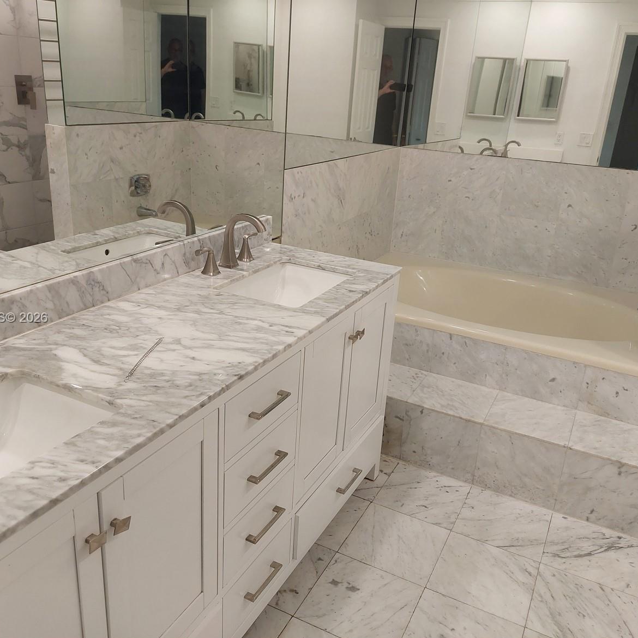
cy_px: 318
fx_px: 605
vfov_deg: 55.6
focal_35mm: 29
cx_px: 314
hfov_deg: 55.6
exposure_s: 1/120
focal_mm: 5.23
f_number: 1.8
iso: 100
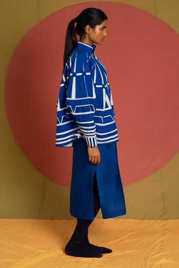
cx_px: 90
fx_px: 321
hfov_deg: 31.2
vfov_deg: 45.4
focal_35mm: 43
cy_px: 134
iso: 1250
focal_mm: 43
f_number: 2.8
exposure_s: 1/250
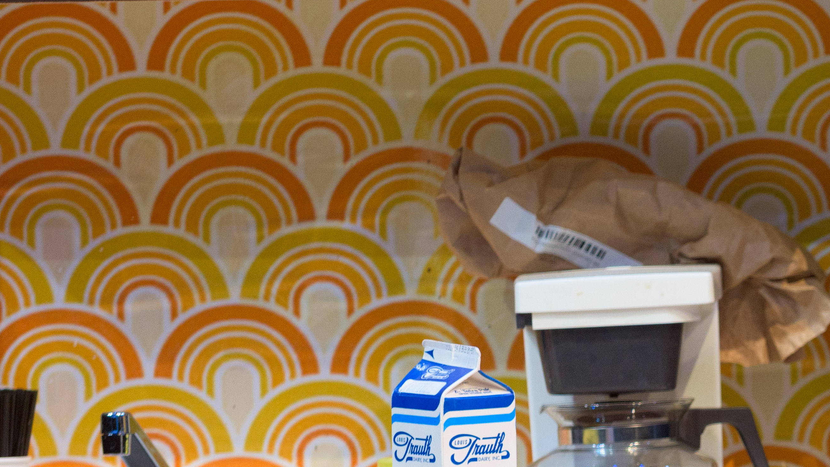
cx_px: 963
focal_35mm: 398
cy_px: 194
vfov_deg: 3.1
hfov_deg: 5.4
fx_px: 8759
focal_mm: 135
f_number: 4.5
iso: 1000
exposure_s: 1/320
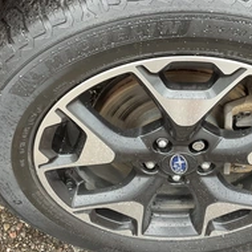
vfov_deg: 31.6
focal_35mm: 54
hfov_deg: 31.4
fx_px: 445
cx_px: 166
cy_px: 103
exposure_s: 1/86
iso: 64
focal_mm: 3
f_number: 1.8
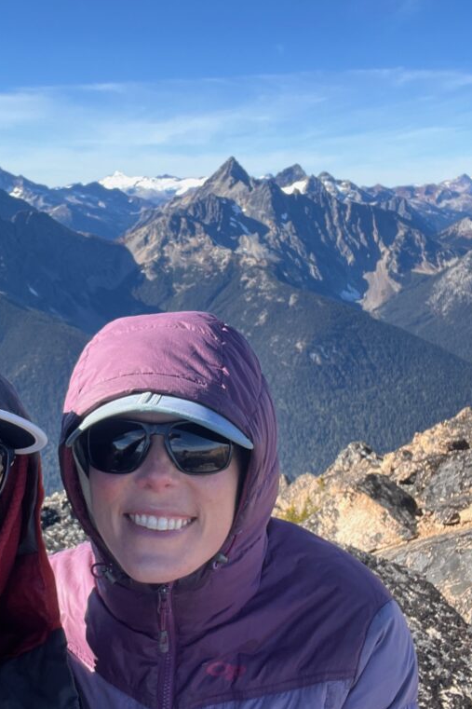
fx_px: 826
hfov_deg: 31.4
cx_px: 128
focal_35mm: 42
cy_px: 355
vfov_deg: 46.4
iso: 32
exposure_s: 1/249
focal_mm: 2.71
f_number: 2.2
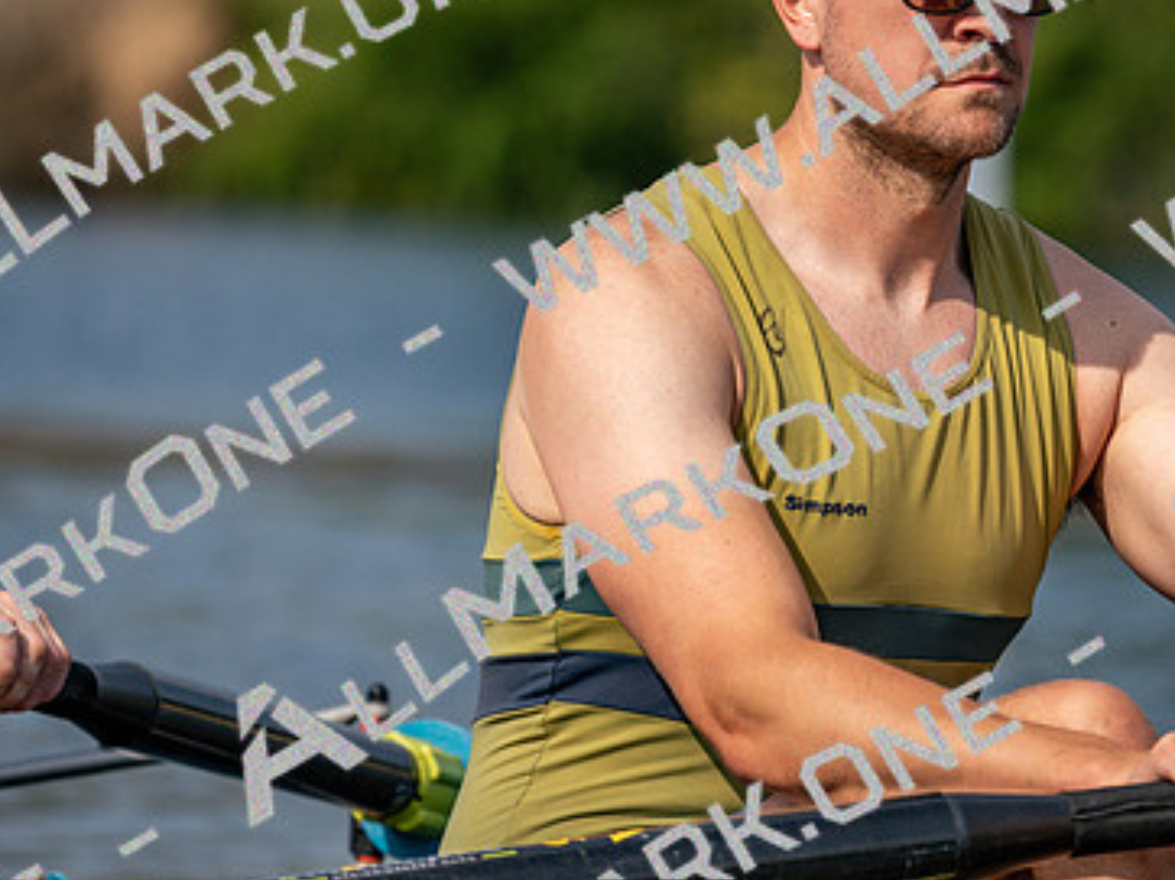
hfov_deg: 4.2
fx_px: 16011
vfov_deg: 3.1
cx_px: 896
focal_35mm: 472
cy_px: 323
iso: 200
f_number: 6.3
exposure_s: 1/1600
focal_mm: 306
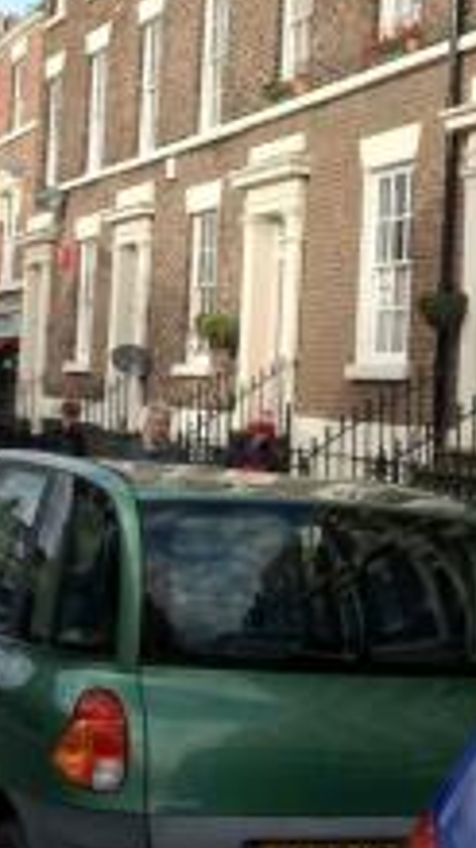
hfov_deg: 15.9
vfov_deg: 27.7
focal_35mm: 76
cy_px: 292
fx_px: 1707
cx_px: 232
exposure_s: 1/726
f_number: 2.4
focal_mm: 4.28
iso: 64
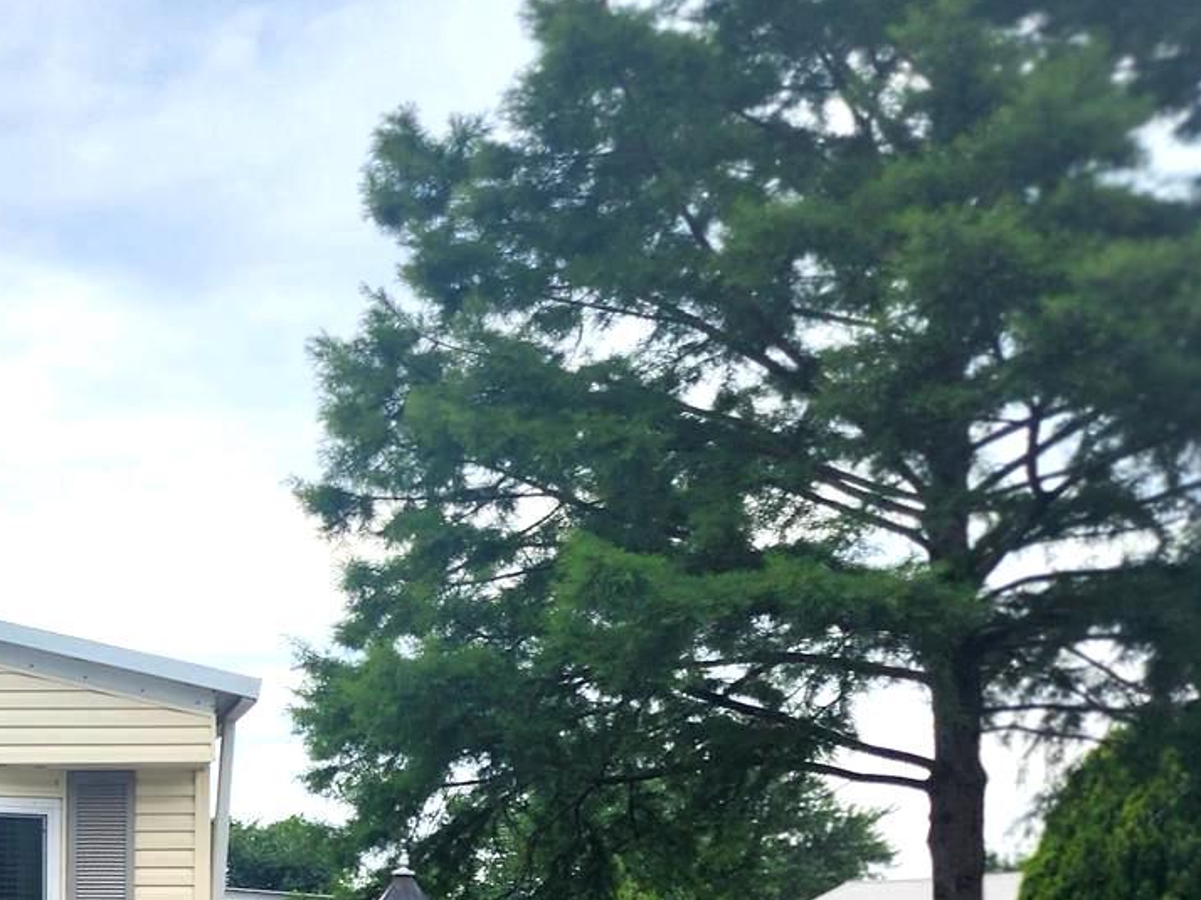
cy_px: 932
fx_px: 2289
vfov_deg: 21.4
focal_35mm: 66
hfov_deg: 25.3
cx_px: -370
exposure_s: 1/251
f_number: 1.8
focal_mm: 6.4
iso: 12
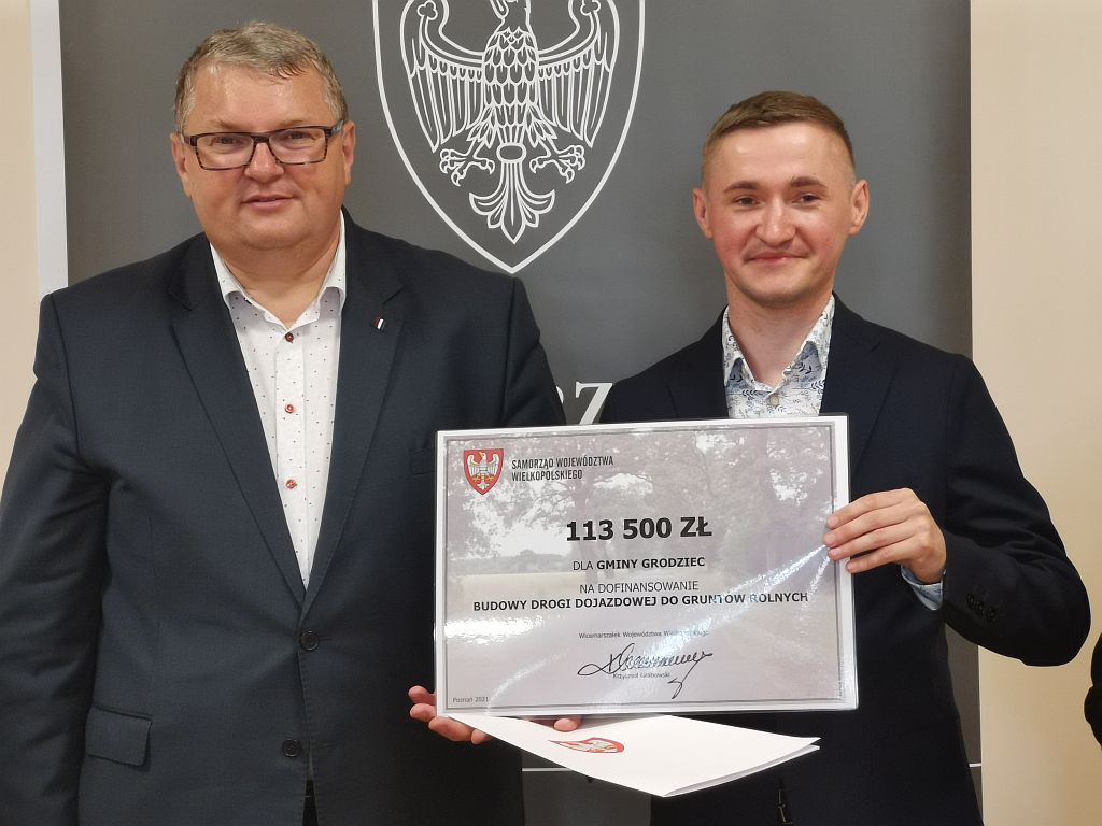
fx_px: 3152
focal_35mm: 99
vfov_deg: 14.9
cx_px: 551
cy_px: 413
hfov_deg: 19.8
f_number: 2.4
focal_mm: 7.48
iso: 160
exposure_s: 1/33.3
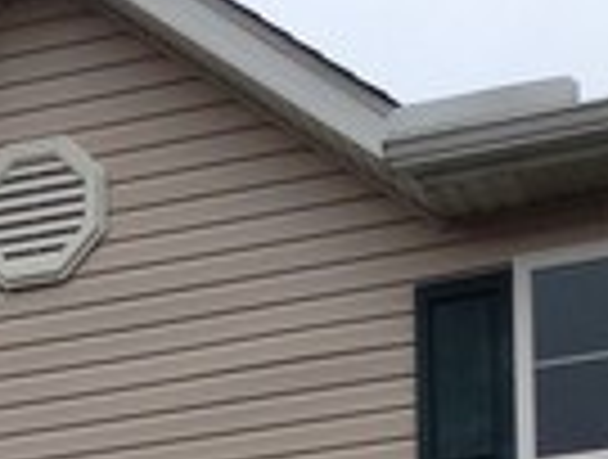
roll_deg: -2.0
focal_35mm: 156
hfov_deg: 12.6
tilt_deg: +7.9
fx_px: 2747
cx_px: 212
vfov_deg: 8.9
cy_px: 999
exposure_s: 1/775
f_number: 2.4
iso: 50
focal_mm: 4.12
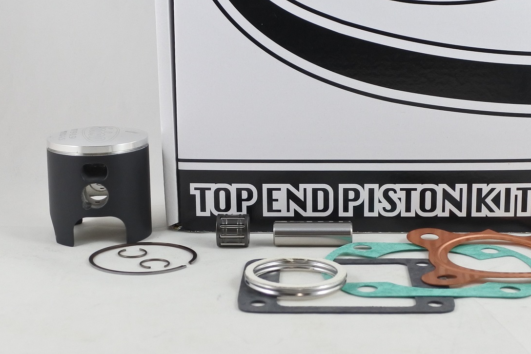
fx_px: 767
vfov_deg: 25.9
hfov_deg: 38.1
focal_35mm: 52
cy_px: 134
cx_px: 294
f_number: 3.8
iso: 400
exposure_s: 1/160
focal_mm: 12.1
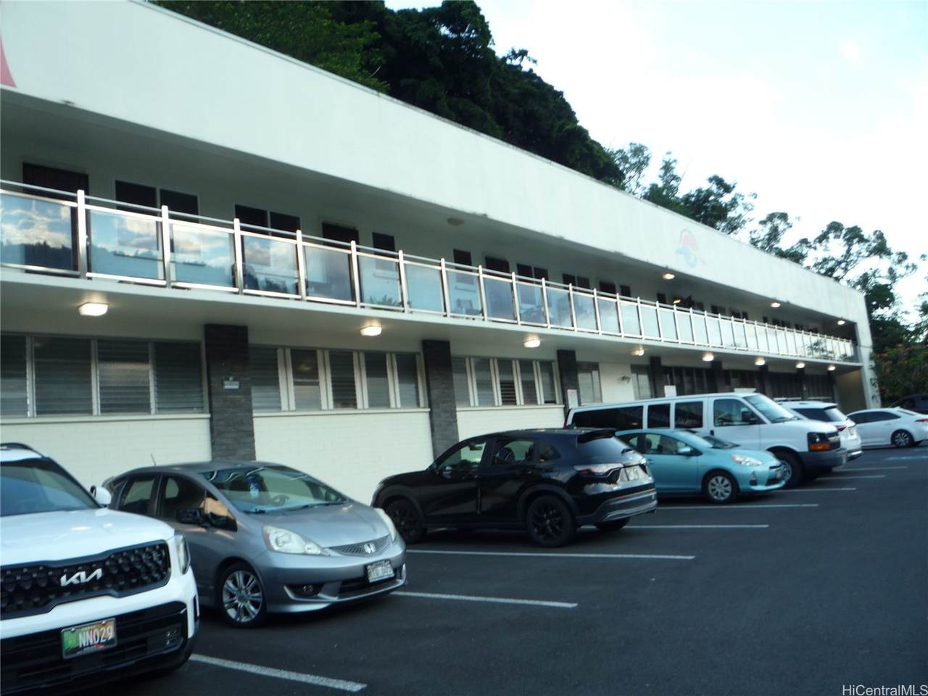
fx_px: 804
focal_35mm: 30
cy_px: 348
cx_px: 464
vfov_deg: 46.8
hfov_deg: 60.0
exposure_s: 1/60
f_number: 3.3
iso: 100
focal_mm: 5.2
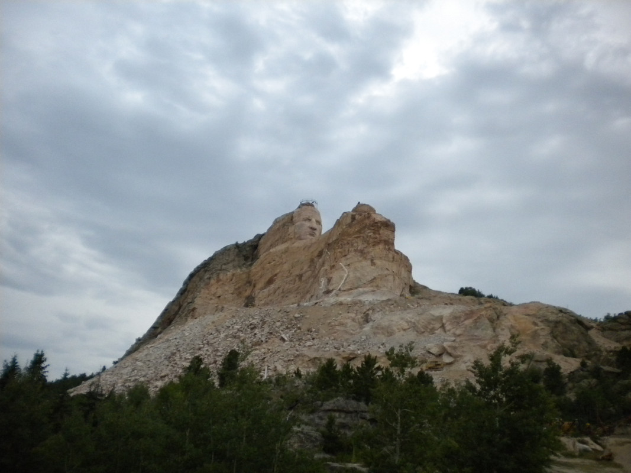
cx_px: 316
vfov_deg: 40.7
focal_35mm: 35
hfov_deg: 52.6
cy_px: 236
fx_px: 638
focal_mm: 6.3
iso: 400
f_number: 3.1
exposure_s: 1/266
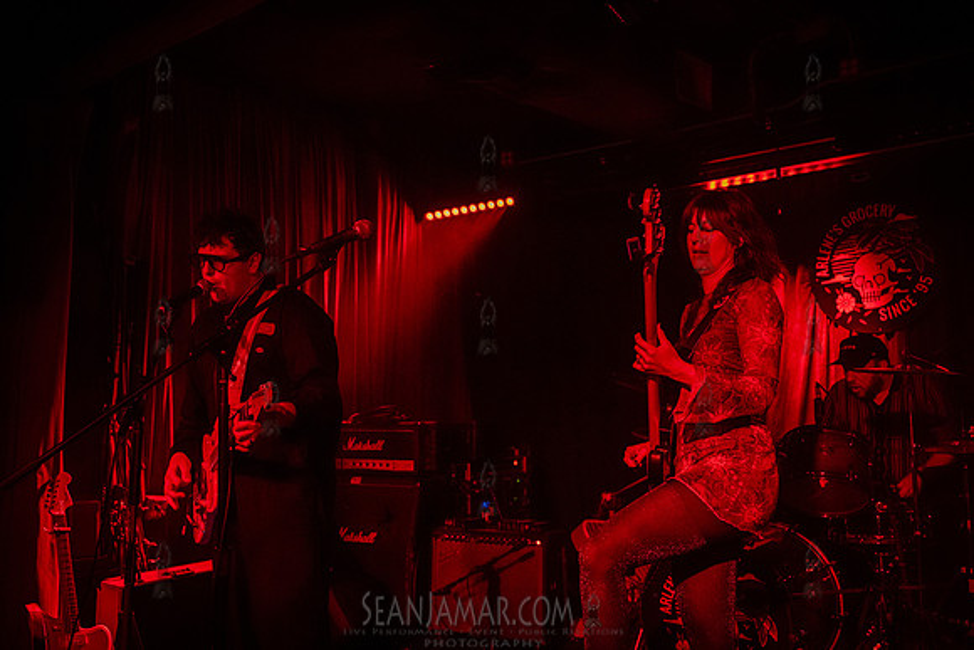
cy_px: 325
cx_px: 487
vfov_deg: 37.9
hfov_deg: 54.4
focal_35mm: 35
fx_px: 947
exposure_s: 1/320
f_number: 3.2
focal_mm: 35
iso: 16000
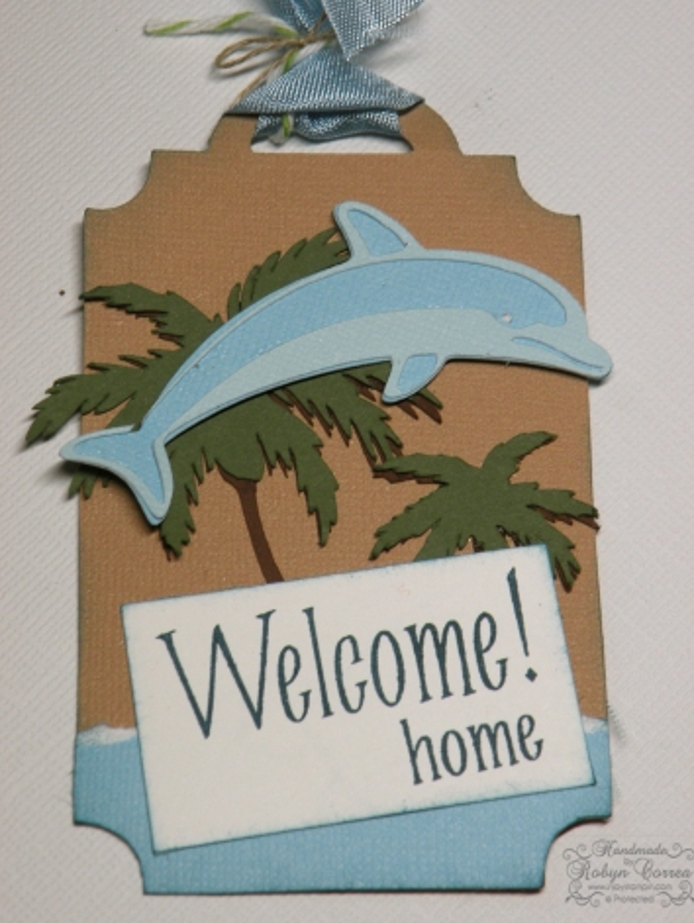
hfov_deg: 13.2
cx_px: 347
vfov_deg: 17.6
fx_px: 2990
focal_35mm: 112
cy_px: 461
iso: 125
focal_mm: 19.4
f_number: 4
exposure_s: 1/81.6
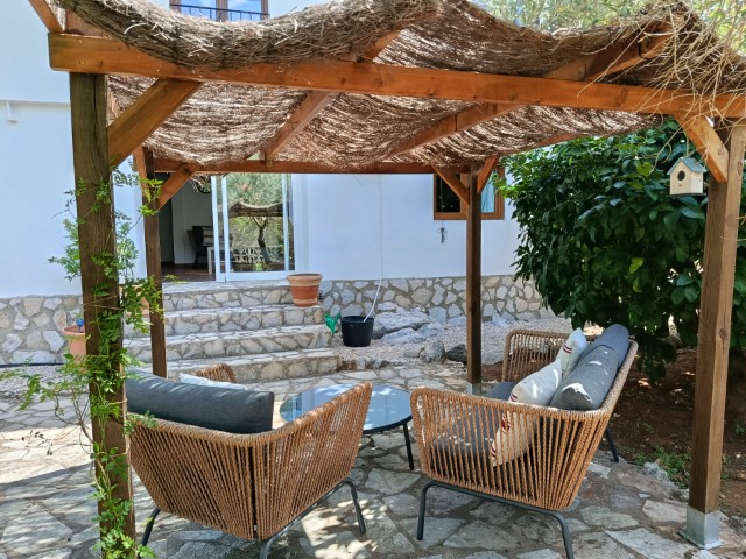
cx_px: 373
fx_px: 517
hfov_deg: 71.6
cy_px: 280
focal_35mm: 24
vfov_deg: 56.8
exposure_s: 1/100
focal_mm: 5.24
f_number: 1.7
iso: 96
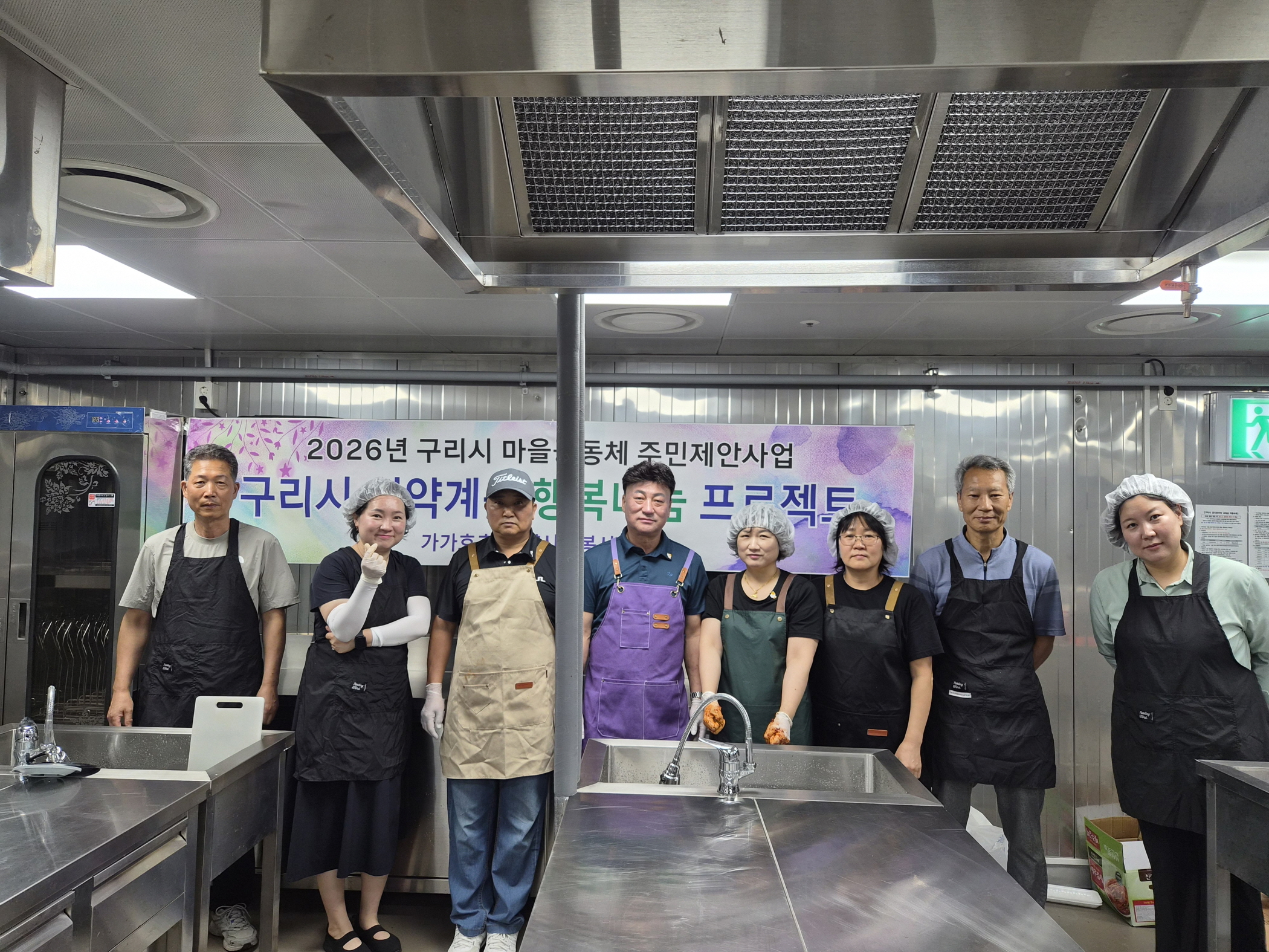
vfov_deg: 58.9
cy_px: 476
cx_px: 634
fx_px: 843
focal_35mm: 23
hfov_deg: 73.9
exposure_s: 1/120
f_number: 1.8
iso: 80
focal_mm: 5.4
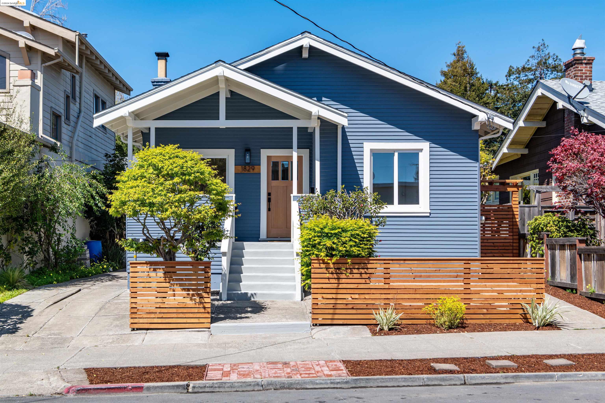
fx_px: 706
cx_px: 302
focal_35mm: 42
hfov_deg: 46.4
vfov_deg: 31.9
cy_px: 202
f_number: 11
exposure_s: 1/200
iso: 64
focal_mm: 42
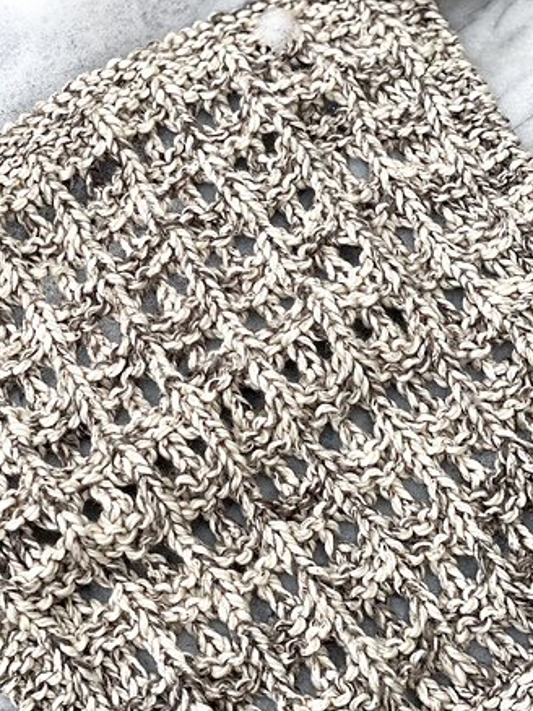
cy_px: 326
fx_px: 1562
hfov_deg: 19.3
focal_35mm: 76
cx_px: 188
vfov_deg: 25.7
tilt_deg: -68.2
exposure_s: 1/122
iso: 25
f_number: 2
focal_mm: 6
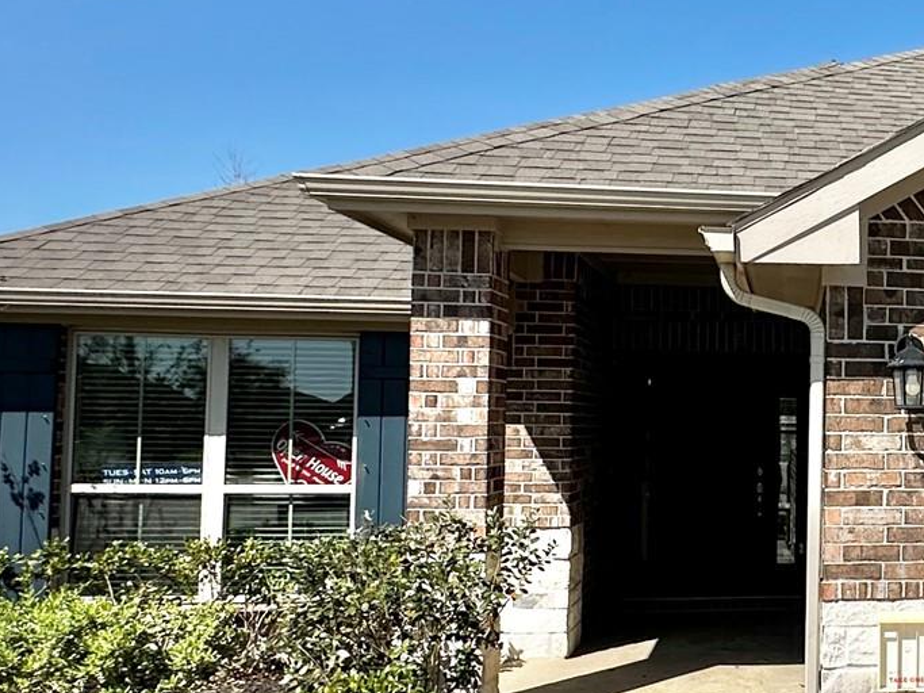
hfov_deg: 38.5
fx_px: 1121
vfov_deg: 34.3
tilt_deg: +2.1
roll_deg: +0.4
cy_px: 376
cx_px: 970
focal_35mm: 42
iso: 50
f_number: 2.2
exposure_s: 1/3040
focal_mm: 2.22
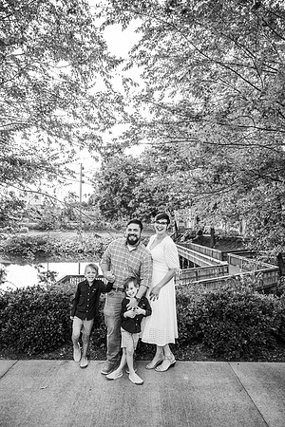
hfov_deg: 53.1
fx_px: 285
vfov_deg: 73.7
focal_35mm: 24
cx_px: 142
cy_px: 214
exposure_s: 1/200
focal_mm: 24
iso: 320
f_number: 3.2
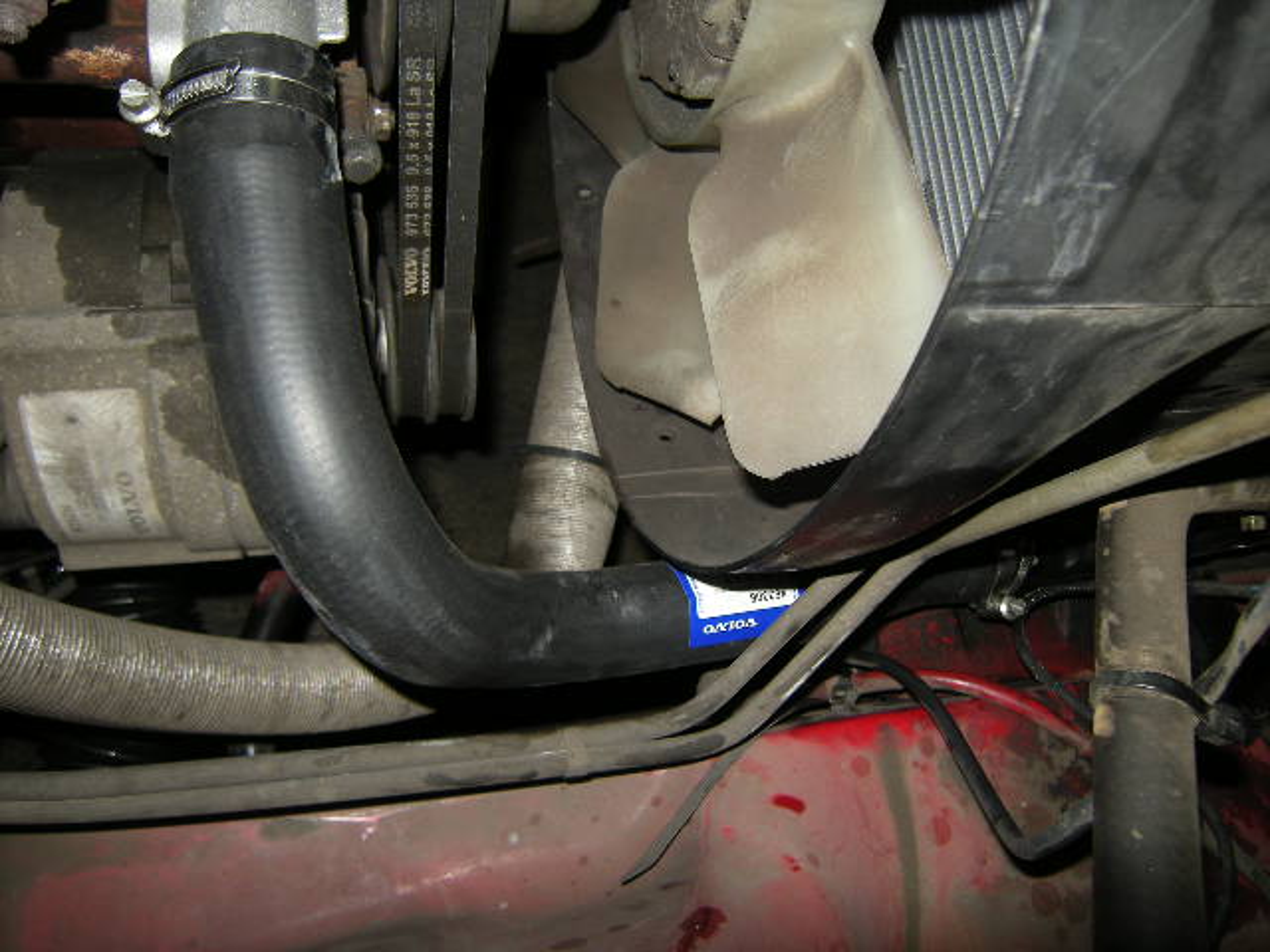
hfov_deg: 63.4
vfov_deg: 49.7
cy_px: 476
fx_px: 1027
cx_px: 635
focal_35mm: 28
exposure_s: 1/60
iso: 64
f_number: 2.8
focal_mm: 4.7
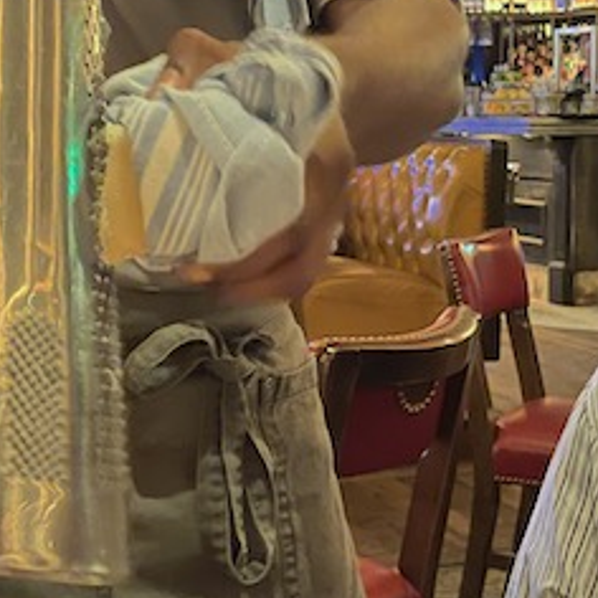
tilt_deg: -4.2
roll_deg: +0.7
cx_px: 170
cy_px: 205
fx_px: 1524
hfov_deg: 22.0
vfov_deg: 22.1
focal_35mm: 78
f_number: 1.6
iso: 1000
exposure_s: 1/20
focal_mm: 5.1
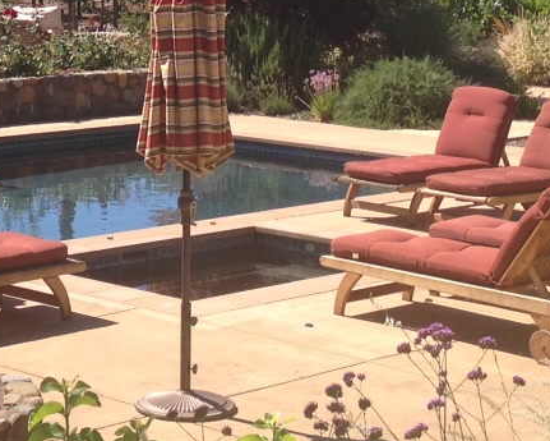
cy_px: -124
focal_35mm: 122
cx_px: 105
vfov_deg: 12.3
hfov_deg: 15.7
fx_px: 1986
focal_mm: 4.13
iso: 50
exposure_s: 1/968
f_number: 2.4
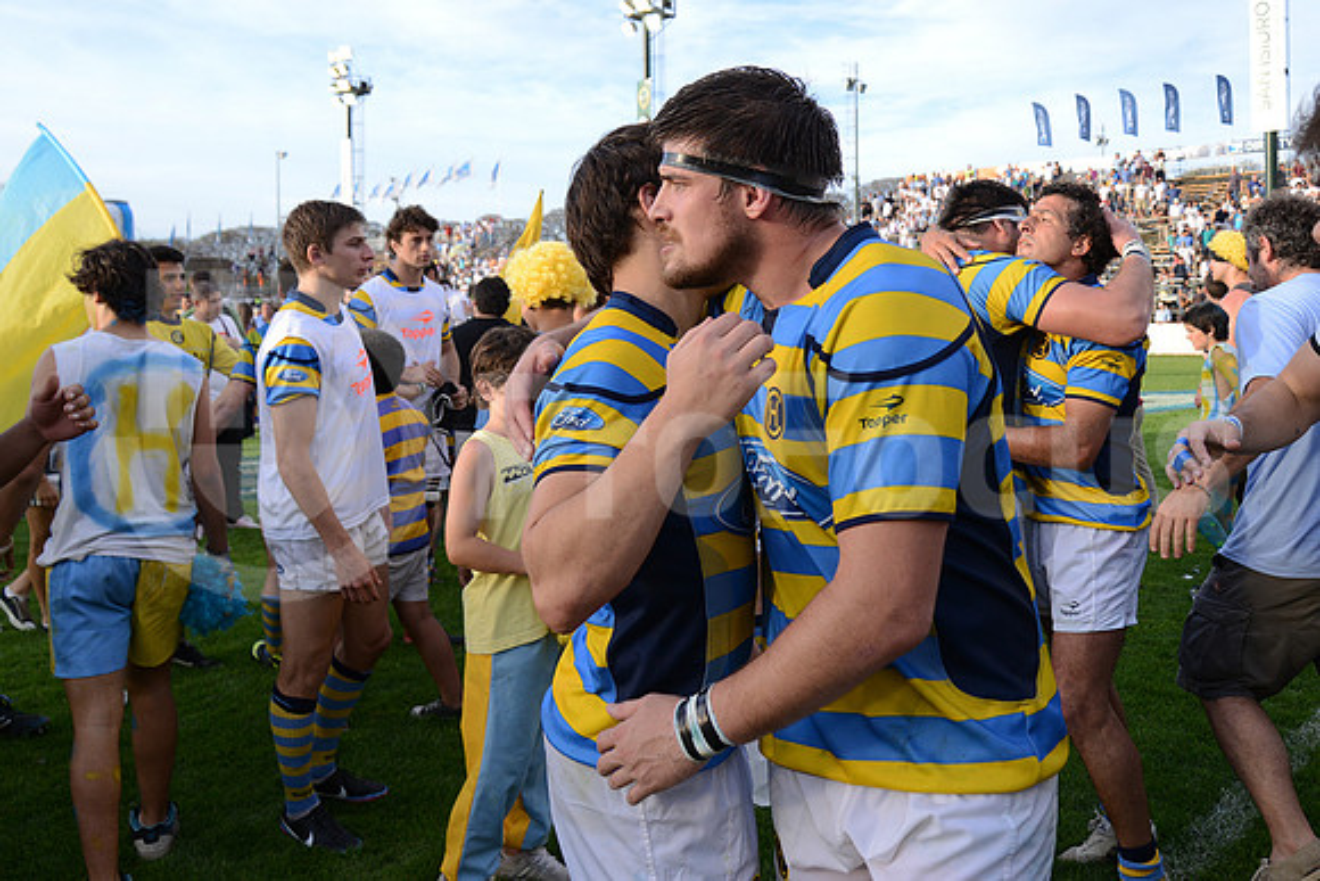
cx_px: 660
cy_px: 440
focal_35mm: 24
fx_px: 880
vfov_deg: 53.2
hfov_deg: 73.7
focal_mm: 24
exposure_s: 1/1000
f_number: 4.5
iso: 640
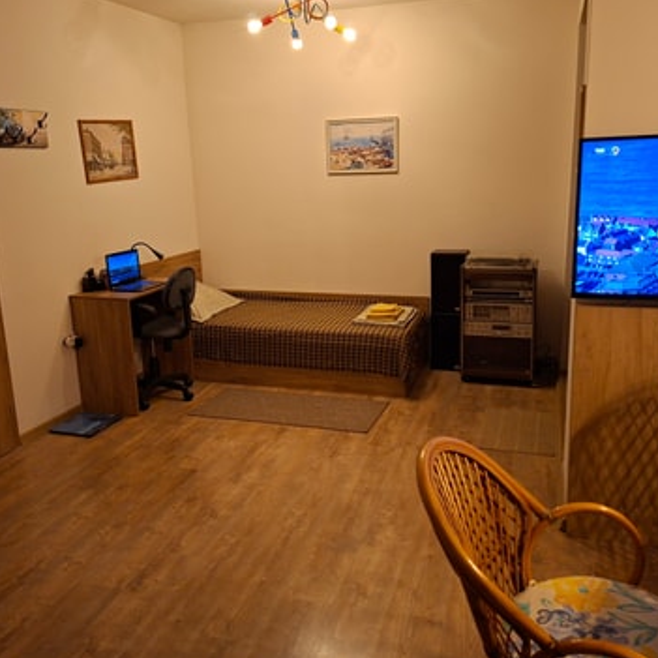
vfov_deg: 55.6
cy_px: 314
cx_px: 341
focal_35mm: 29
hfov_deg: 55.6
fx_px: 624
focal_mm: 5.54
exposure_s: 1/33
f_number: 1.8
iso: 320
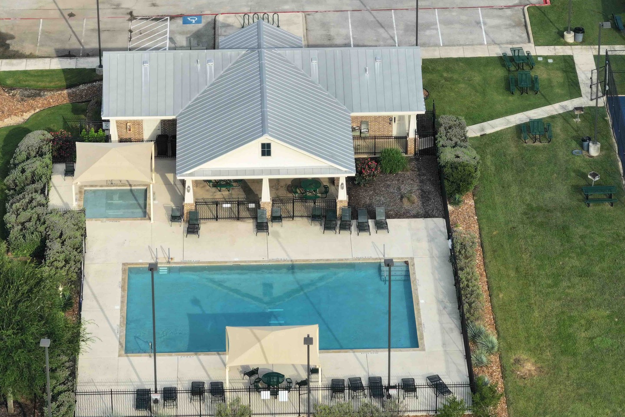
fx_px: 3003
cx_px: 313
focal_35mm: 173
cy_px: 226
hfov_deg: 11.9
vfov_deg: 7.9
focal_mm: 30.71
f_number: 3.4
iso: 100
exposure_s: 1/320
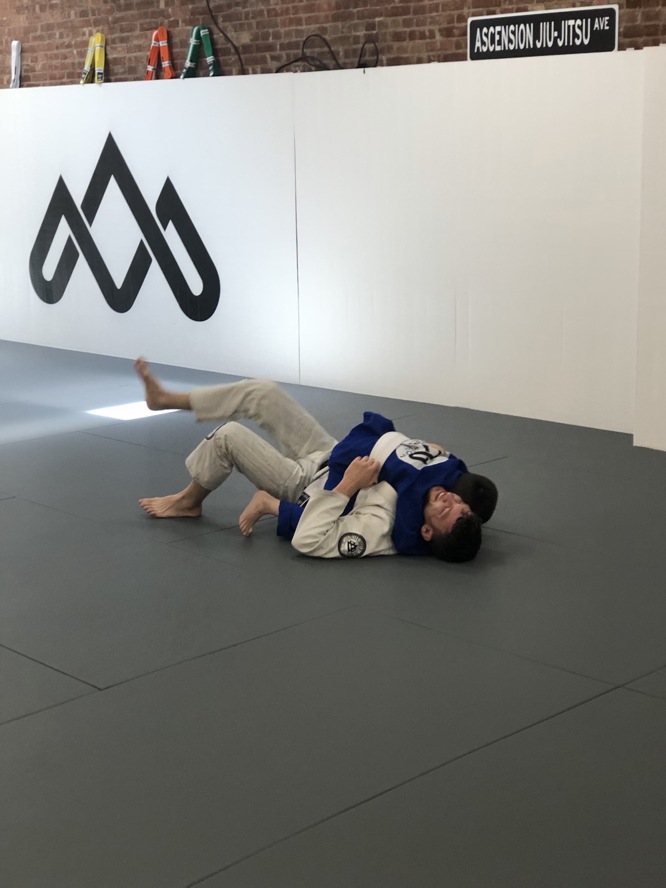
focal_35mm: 57
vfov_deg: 33.8
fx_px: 1462
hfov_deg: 25.7
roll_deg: +1.3
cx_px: 333
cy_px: 444
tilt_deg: -13.2
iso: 250
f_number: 2.8
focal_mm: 6.6
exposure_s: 1/120
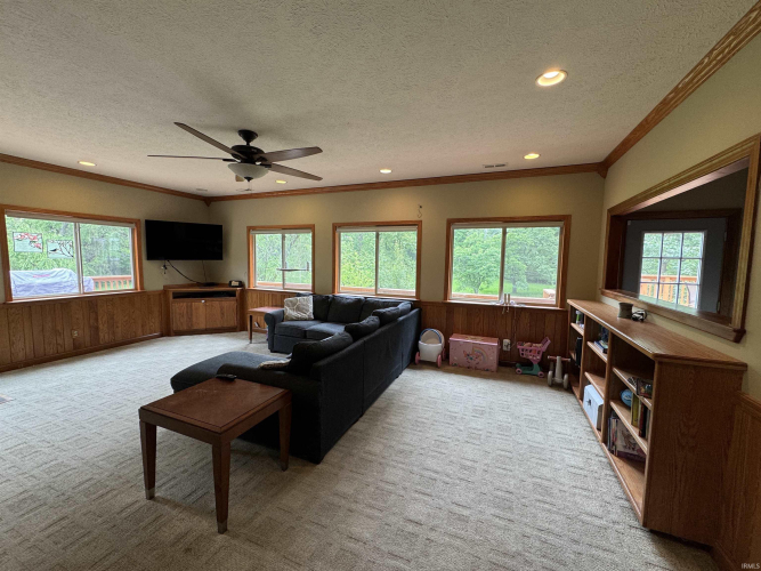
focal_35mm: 14
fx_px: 308
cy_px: 286
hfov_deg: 102.1
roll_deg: -1.2
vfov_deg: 85.7
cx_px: 380
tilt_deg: -5.6
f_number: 2.2
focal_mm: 2.22
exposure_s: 1/120
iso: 160
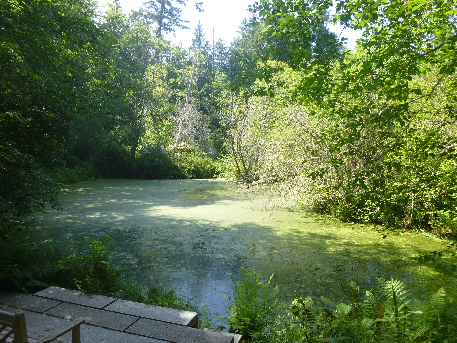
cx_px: 228
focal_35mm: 25
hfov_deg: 69.4
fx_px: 330
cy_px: 172
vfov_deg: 54.9
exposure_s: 1/100
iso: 100
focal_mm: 4.5
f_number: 3.9
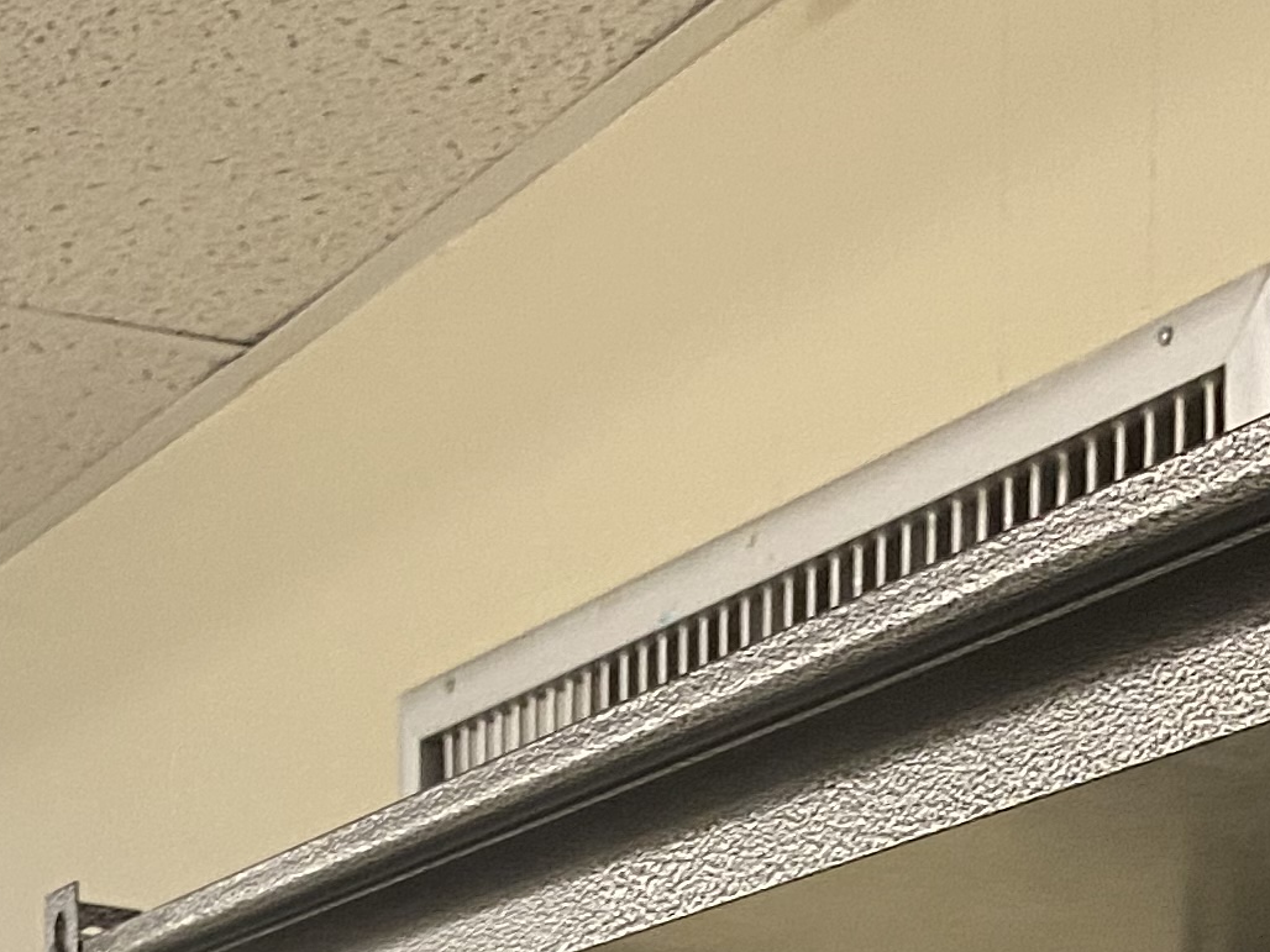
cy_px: 1864
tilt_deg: -0.3
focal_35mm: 102
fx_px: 3742
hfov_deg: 19.2
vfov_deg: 12.8
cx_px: 891
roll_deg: +1.4
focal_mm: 4.25
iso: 160
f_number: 1.8
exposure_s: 1/60
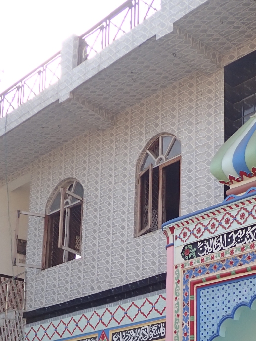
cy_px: 322
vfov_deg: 28.4
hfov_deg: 22.3
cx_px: 203
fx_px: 641
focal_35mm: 65
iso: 100
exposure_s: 1/500
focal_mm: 5.5
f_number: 2.3
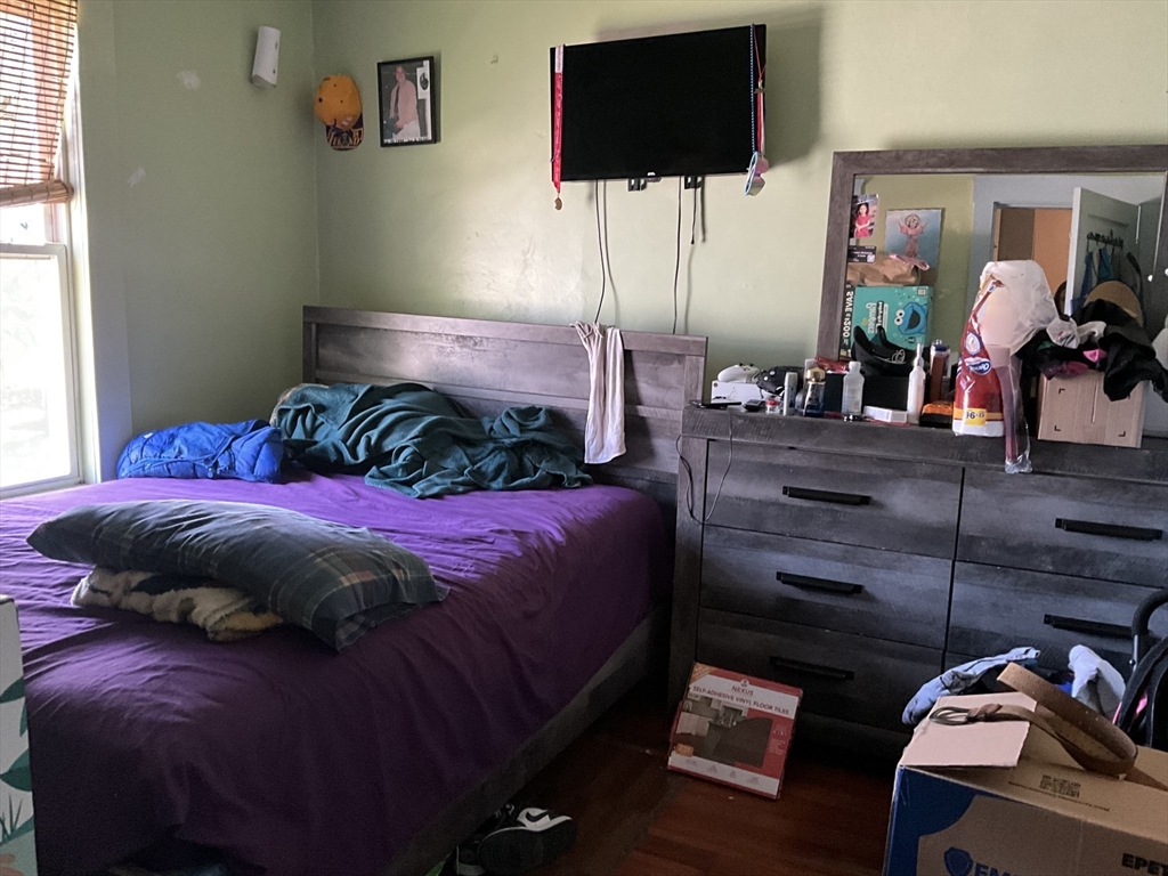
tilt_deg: -9.3
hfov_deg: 61.7
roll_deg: -1.1
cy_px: 438
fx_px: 979
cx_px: 584
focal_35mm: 29
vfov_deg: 48.2
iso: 320
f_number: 1.8
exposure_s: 1/33
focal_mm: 3
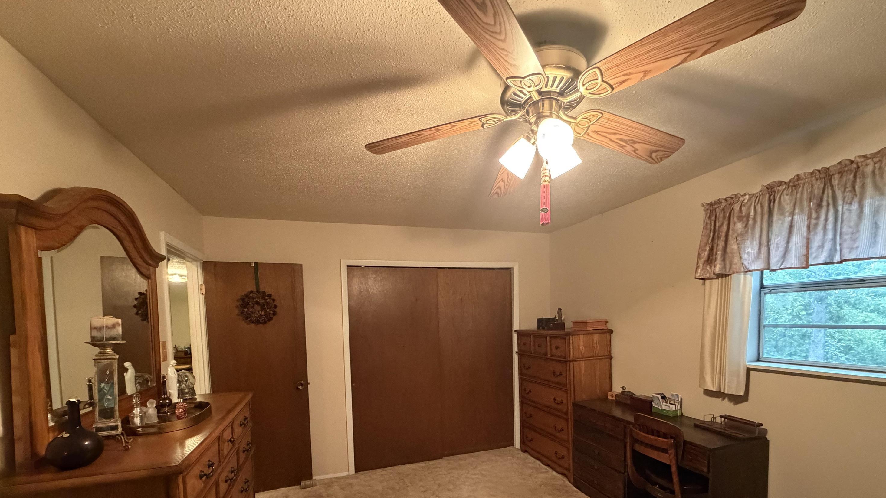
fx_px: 376
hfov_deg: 99.4
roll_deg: +1.3
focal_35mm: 16
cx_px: 449
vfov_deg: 65.0
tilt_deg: -2.9
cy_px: 340
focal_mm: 2.22
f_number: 2.2
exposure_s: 1/60
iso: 1000
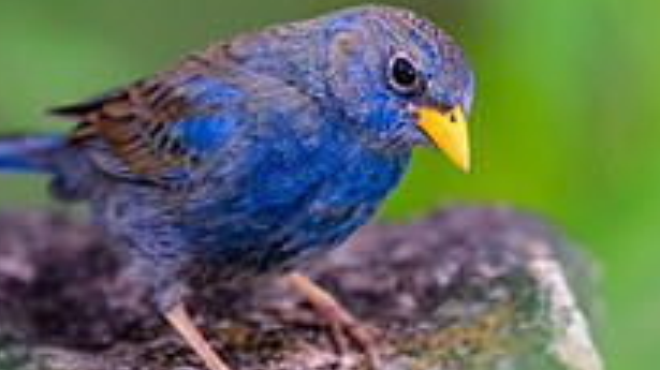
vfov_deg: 0.5
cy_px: 149
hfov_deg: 1.0
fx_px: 38878
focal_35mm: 2223
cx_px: 451
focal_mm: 560
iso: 800
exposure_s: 1/1000
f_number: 4
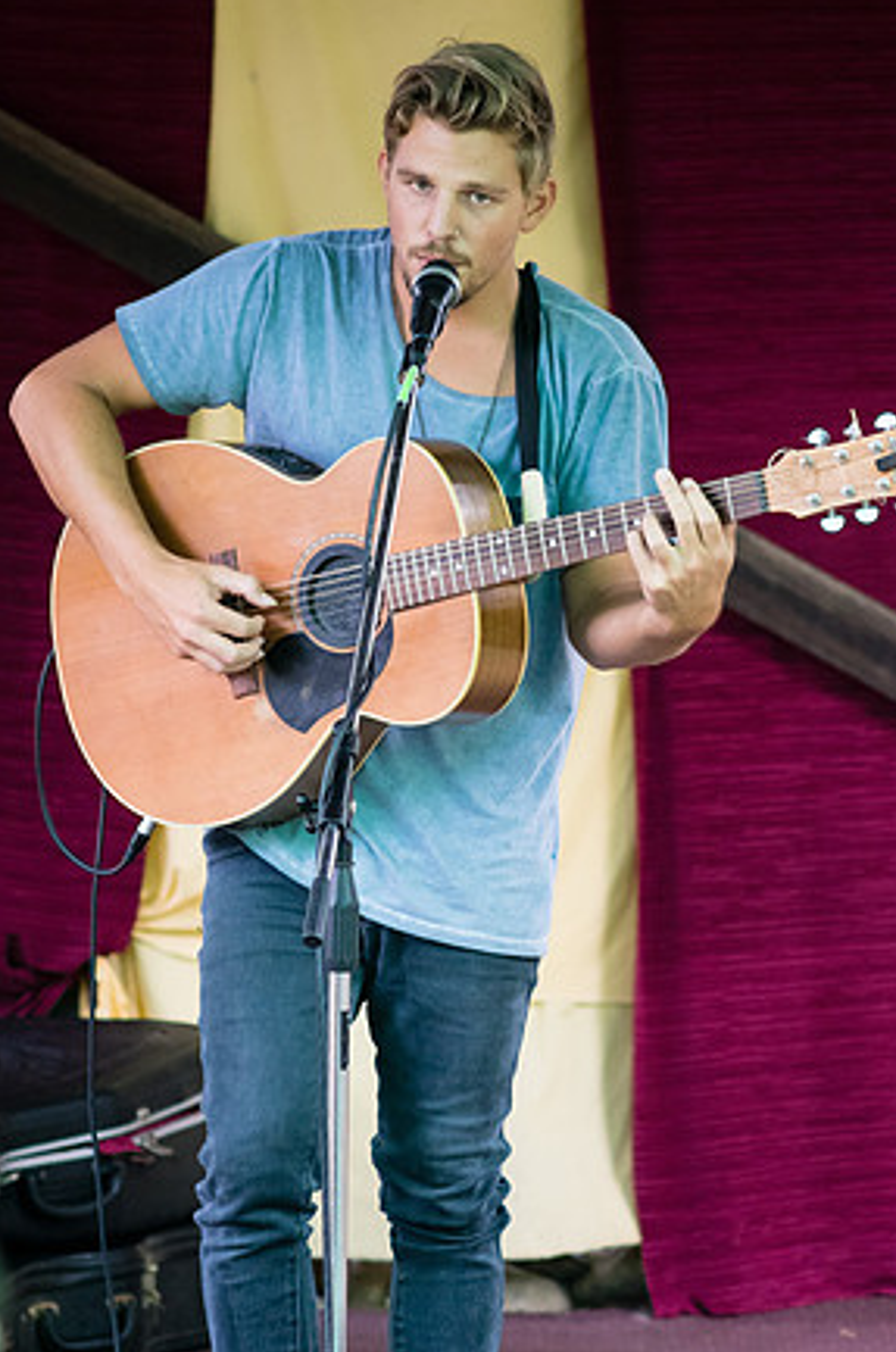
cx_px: 457
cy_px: 662
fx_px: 11694
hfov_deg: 4.4
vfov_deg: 6.6
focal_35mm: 312
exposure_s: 1/200
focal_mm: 200
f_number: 4
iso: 2500
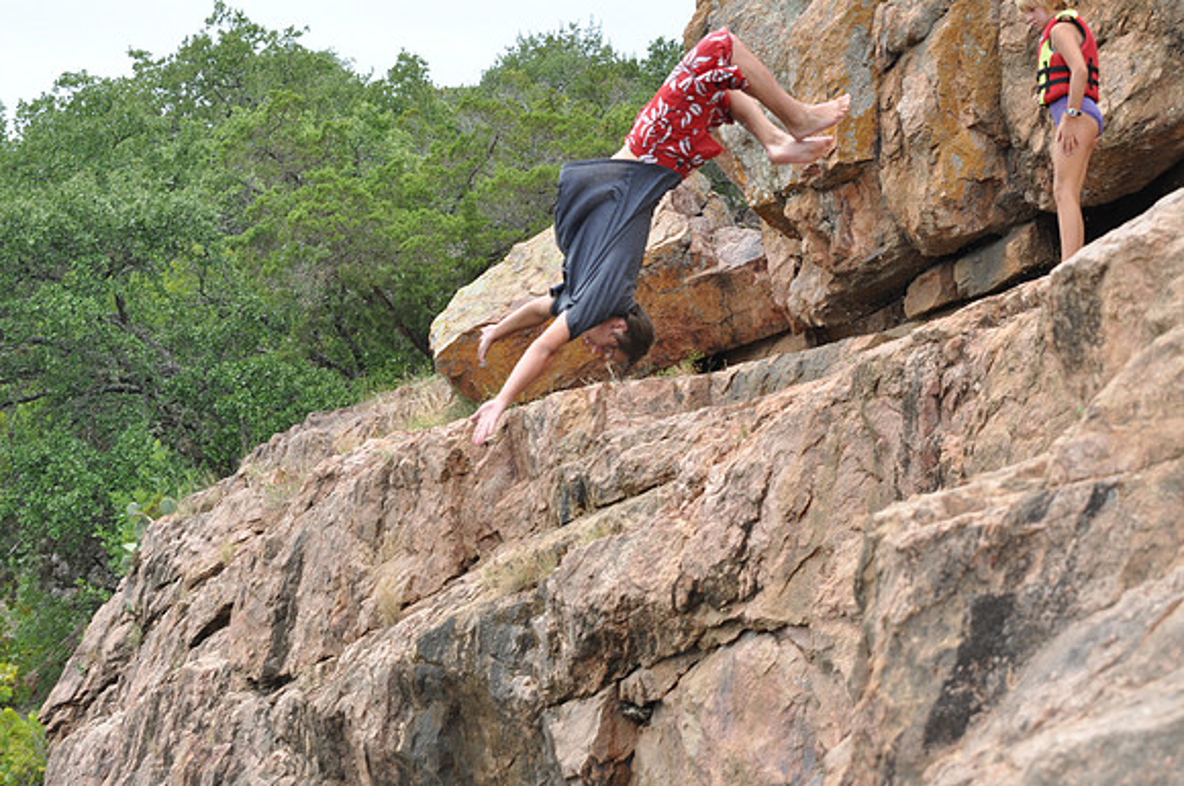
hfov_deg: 28.1
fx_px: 2365
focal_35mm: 72
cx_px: 592
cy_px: 393
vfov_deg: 18.9
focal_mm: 48
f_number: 5
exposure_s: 1/1250
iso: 400
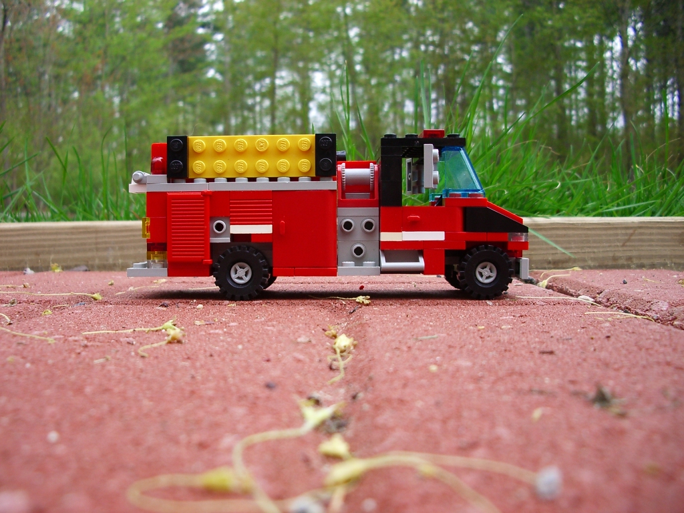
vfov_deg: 40.7
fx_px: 692
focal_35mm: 35
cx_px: 342
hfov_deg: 52.6
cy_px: 256
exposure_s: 1/100
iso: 100
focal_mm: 5.8
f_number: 2.6
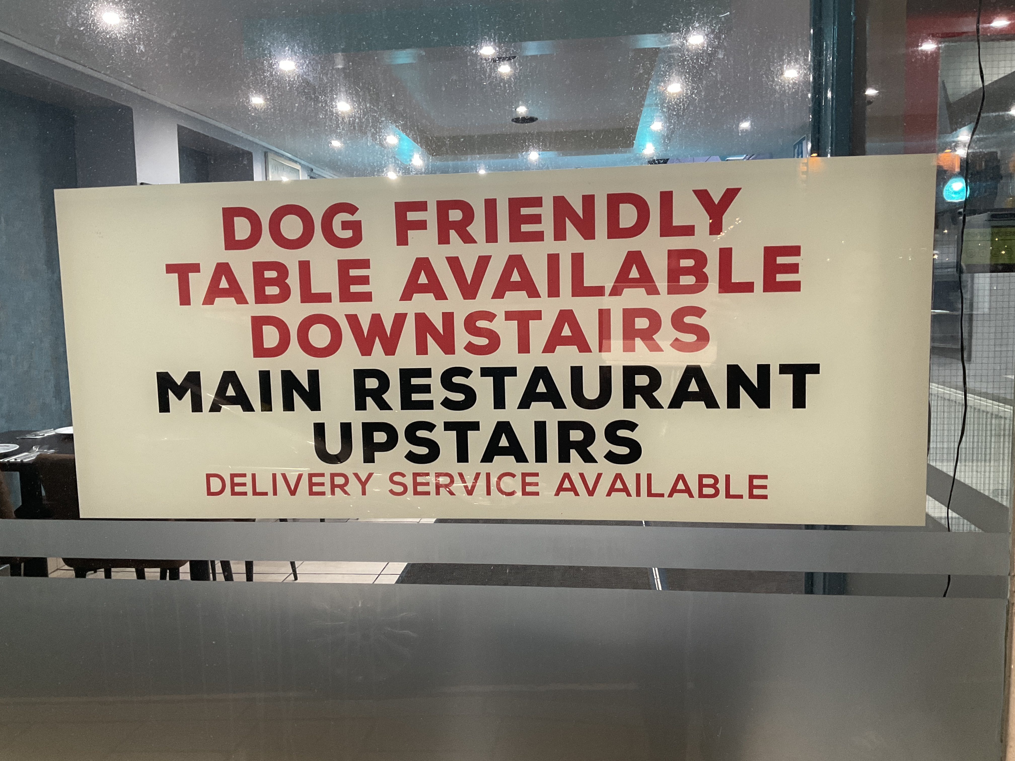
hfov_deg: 61.7
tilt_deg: -6.8
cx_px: 508
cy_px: 380
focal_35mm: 29
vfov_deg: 48.2
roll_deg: +1.3
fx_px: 850
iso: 160
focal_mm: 3
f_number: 1.8
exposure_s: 1/50
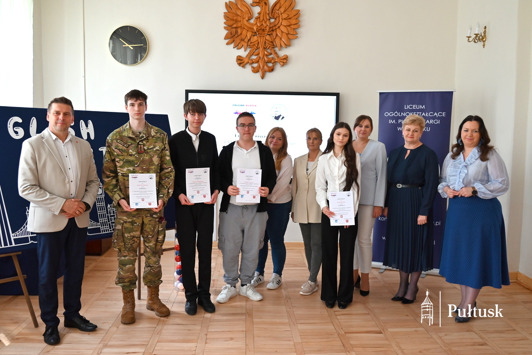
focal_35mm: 31
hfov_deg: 60.3
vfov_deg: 42.3
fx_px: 458
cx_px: 266
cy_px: 178
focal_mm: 31
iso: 1000
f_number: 4.5
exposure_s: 1/125
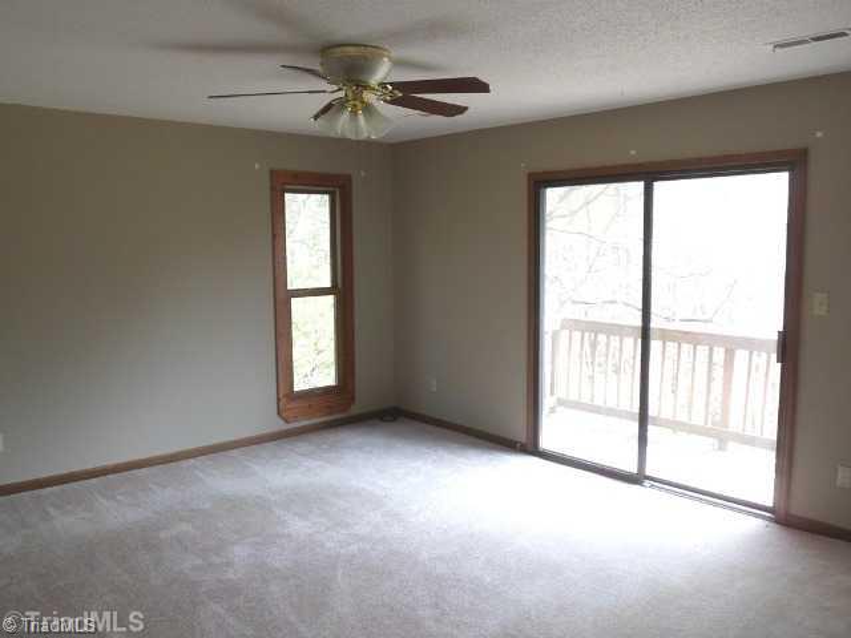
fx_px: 664
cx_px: 426
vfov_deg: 51.4
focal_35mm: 27
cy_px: 319
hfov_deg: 65.3
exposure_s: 1/30
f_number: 3.3
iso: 160
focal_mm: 4.9
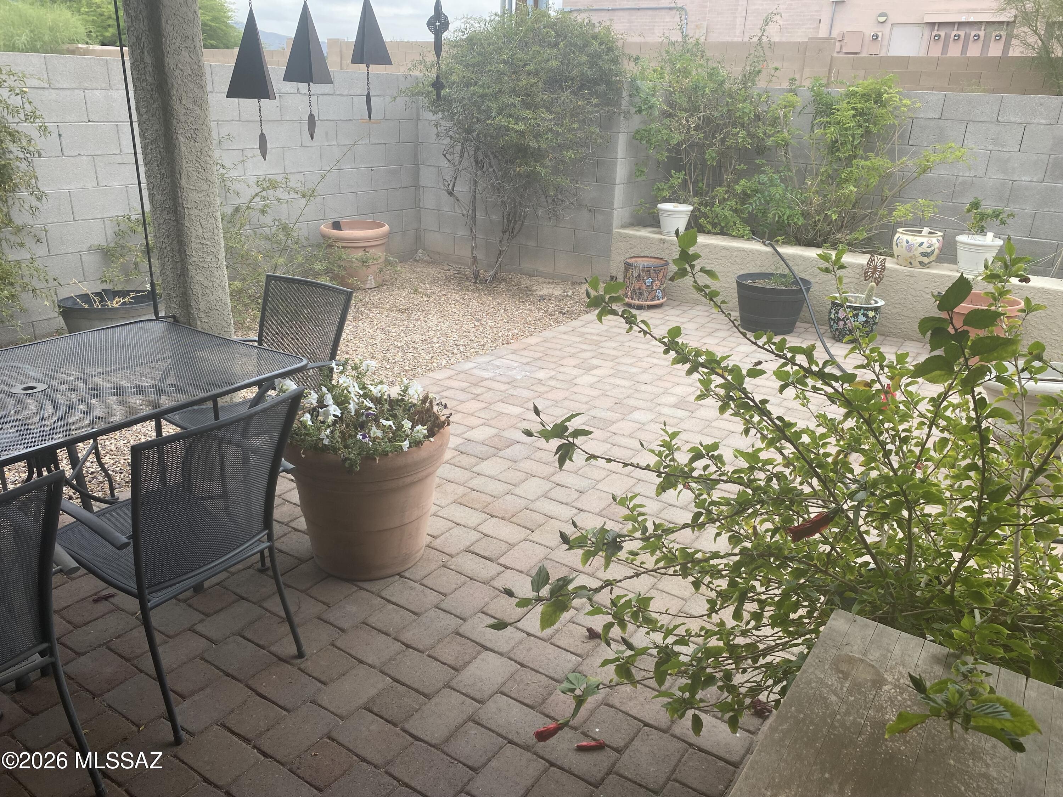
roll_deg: -1.4
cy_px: 398
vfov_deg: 53.1
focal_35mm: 26
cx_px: 532
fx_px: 798
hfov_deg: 67.3
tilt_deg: -21.7
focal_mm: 4.25
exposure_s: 1/767
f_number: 1.8
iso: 32
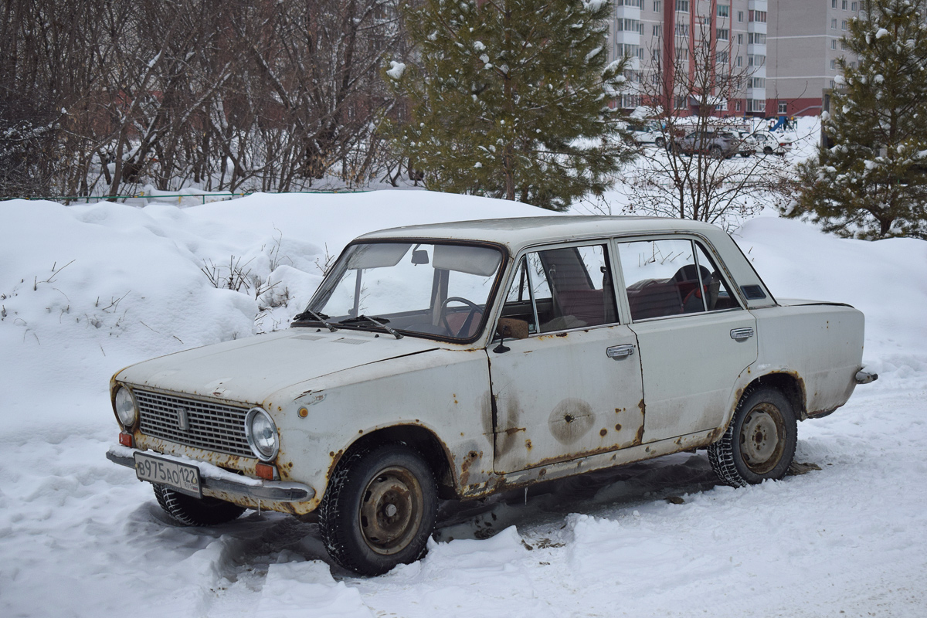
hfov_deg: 35.1
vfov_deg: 23.8
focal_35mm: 57
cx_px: 464
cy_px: 309
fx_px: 1468
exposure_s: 1/800
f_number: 6.3
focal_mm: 38
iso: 400
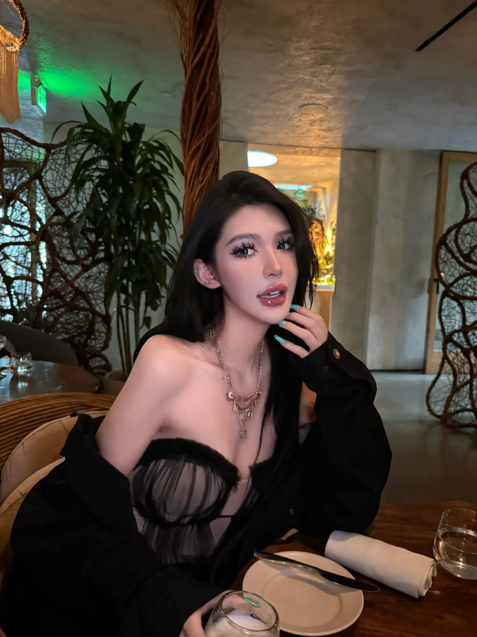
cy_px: 318
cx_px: 238
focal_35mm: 24
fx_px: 441
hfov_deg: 56.8
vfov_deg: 71.6
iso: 1600
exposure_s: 1/24
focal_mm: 6.76
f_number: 1.78
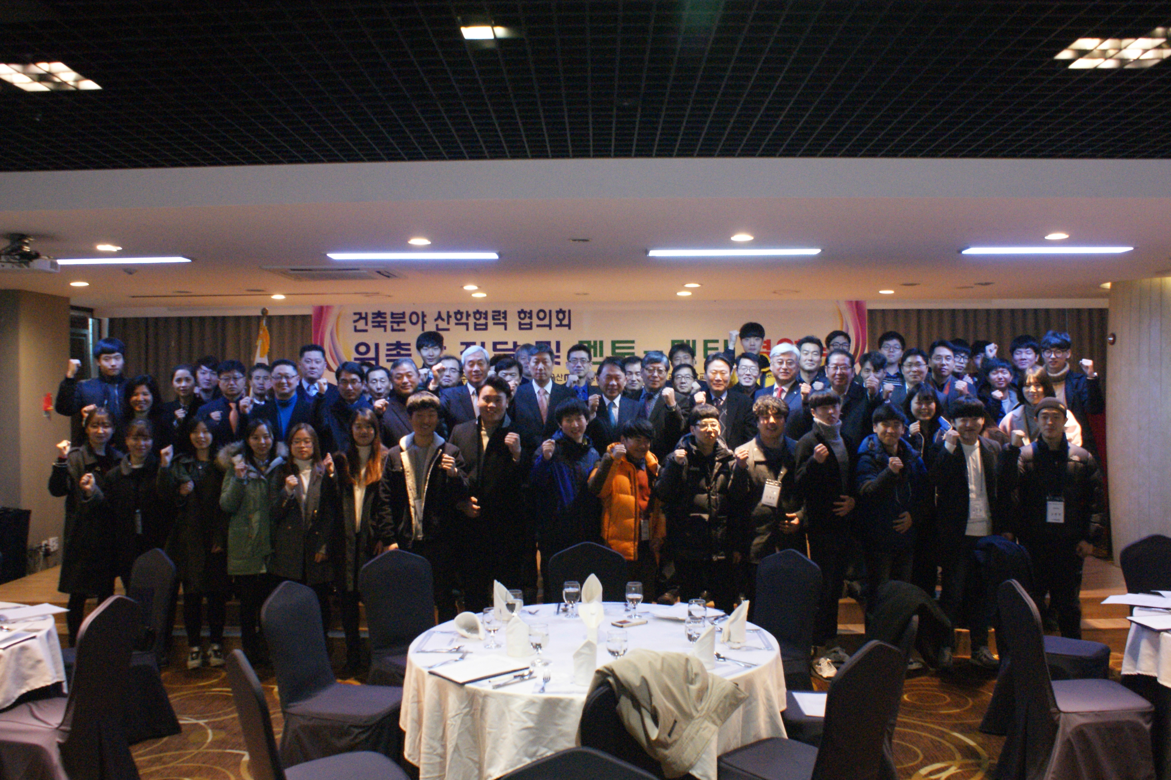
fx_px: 976
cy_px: 390
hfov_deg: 61.9
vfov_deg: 43.6
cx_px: 586
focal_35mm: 30
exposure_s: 1/25
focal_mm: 20
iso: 1600
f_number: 5.6
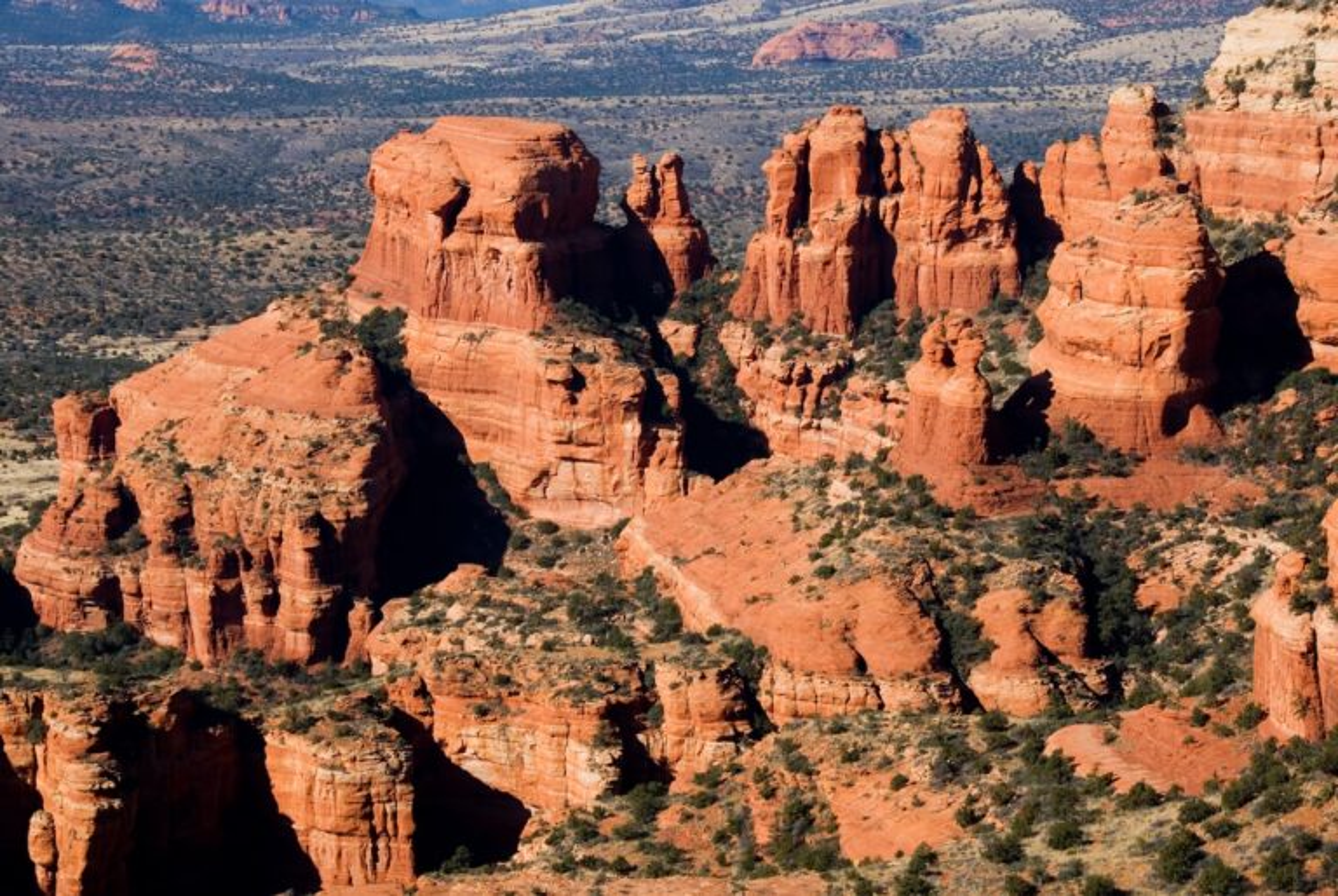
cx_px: 669
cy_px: 448
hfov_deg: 20.9
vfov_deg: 14.1
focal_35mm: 98
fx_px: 3628
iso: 200
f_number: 16
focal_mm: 65
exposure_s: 1/125
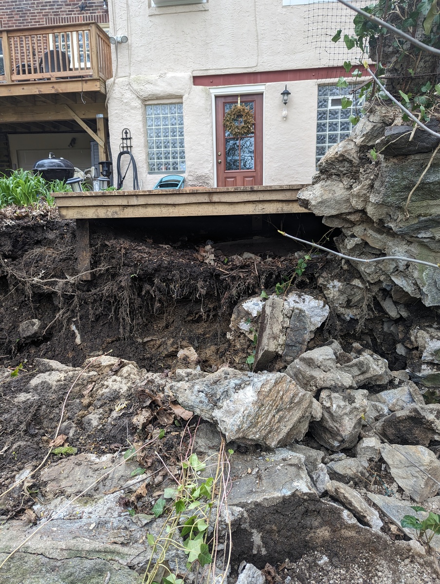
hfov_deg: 57.0
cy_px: 292
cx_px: 220
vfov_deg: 71.5
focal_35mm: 24
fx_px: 406
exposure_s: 1/170
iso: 44
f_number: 1.85
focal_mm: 6.81
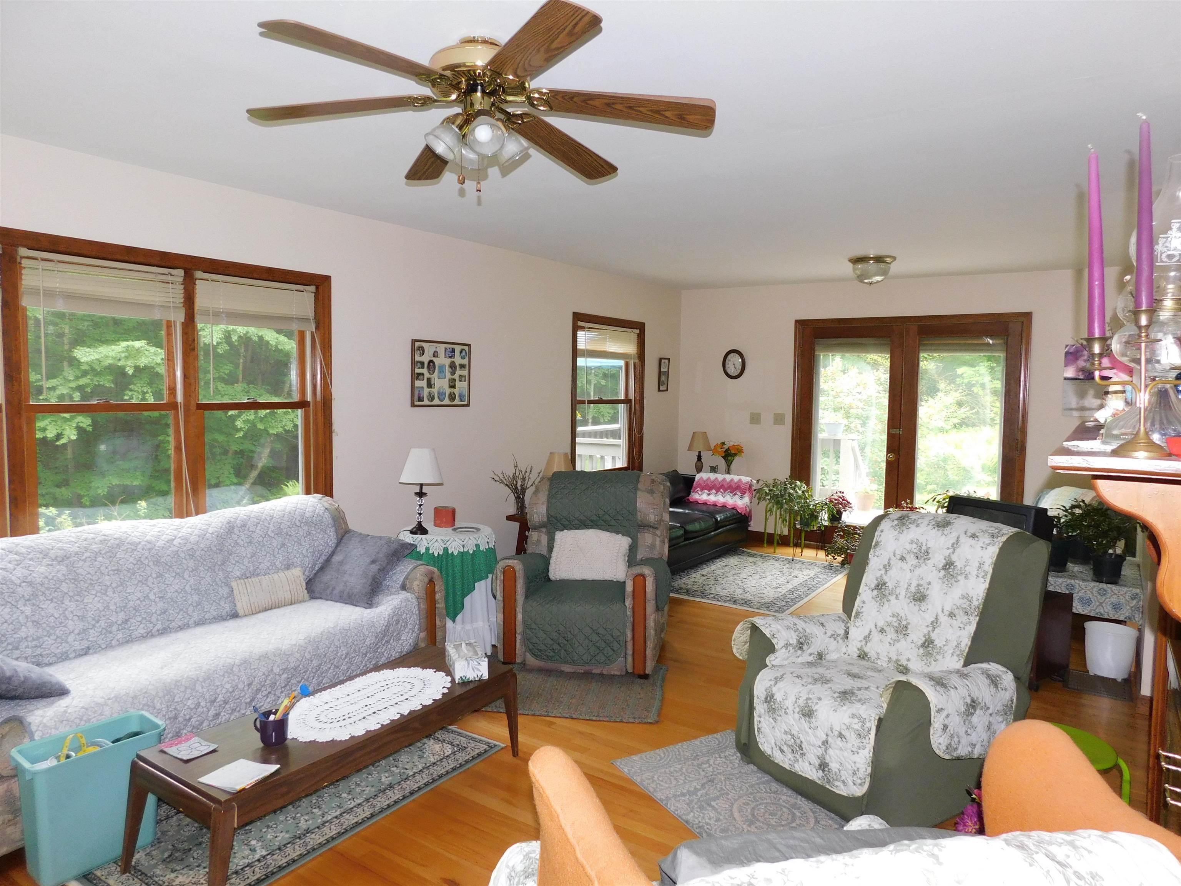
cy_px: 443
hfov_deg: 73.9
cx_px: 590
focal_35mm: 23
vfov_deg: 58.9
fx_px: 785
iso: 200
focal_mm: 4
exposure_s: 1/30
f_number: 3
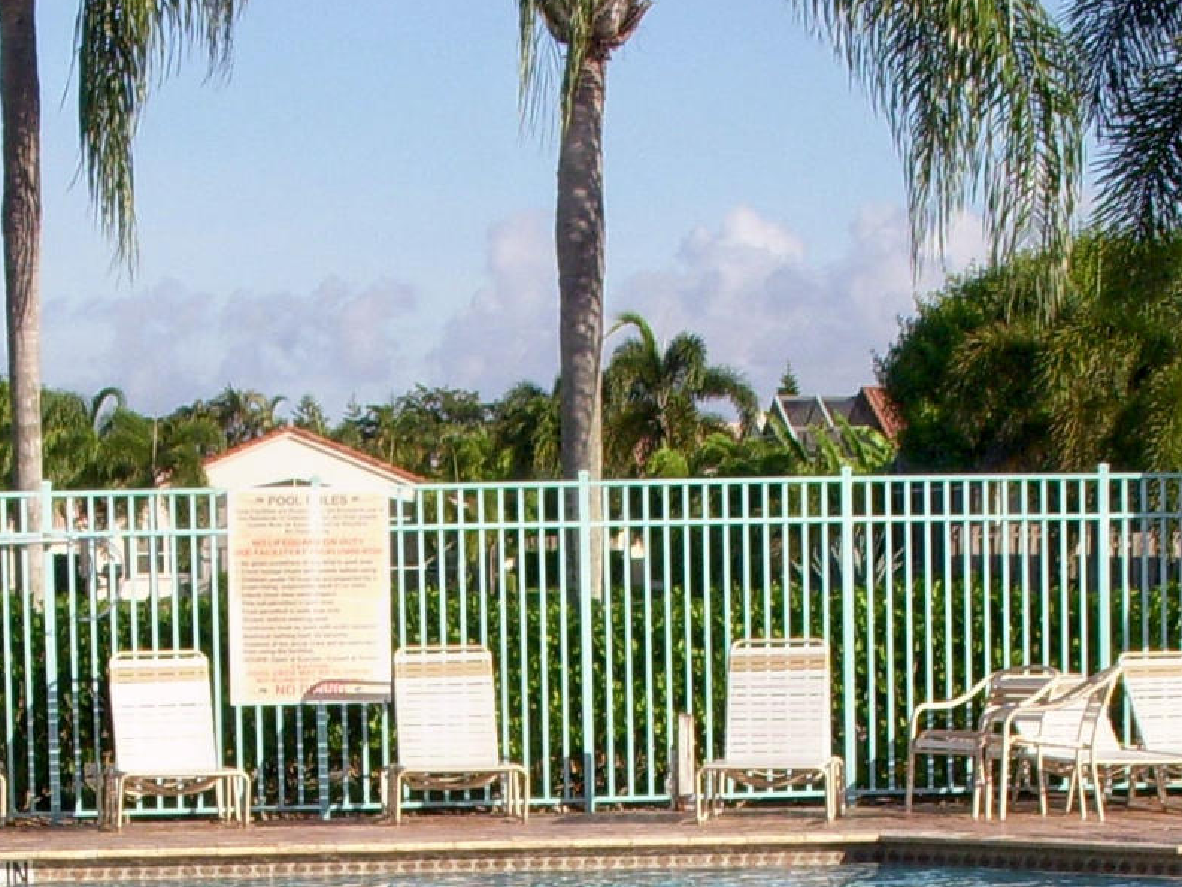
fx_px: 4371
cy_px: 1211
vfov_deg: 11.2
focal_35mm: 128
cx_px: 548
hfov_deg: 15.4
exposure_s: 1/800
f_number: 3.3
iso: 100
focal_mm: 6.3
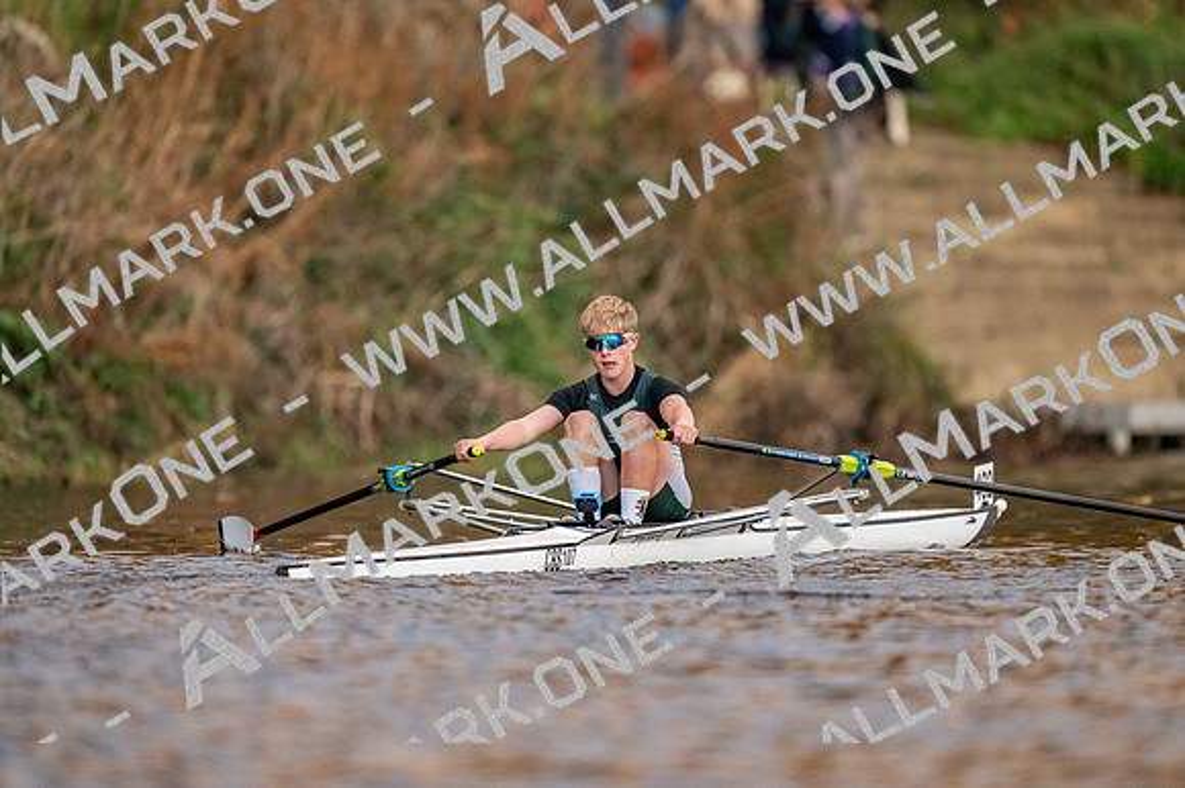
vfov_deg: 2.3
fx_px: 19742
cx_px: 592
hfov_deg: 3.4
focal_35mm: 600
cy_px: 394
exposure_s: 1/2000
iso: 5600
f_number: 4
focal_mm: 600
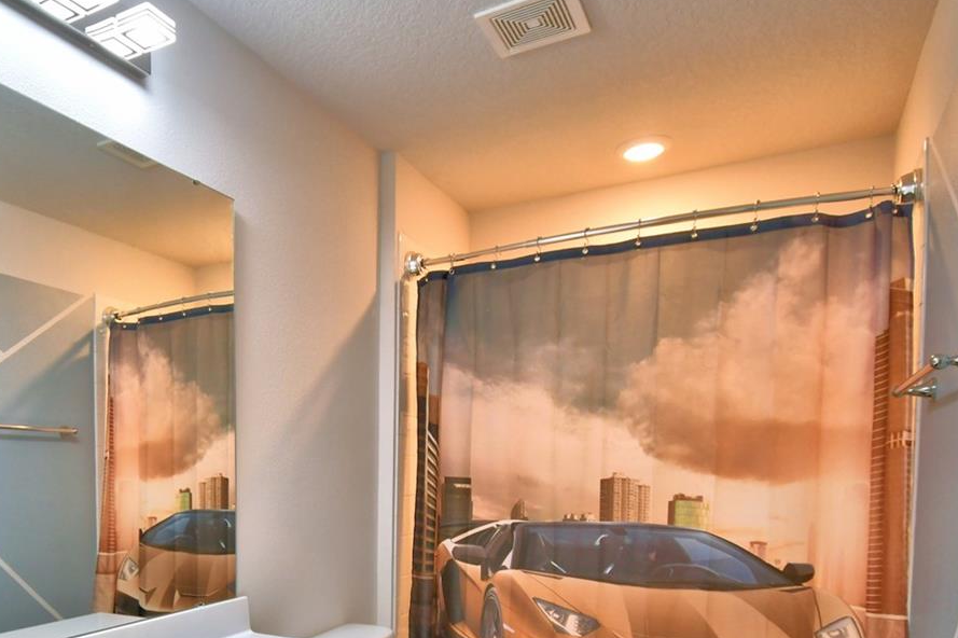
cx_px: 278
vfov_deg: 45.4
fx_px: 718
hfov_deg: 64.6
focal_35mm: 27
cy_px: 515
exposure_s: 1/50
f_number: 4.5
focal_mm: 10
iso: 400
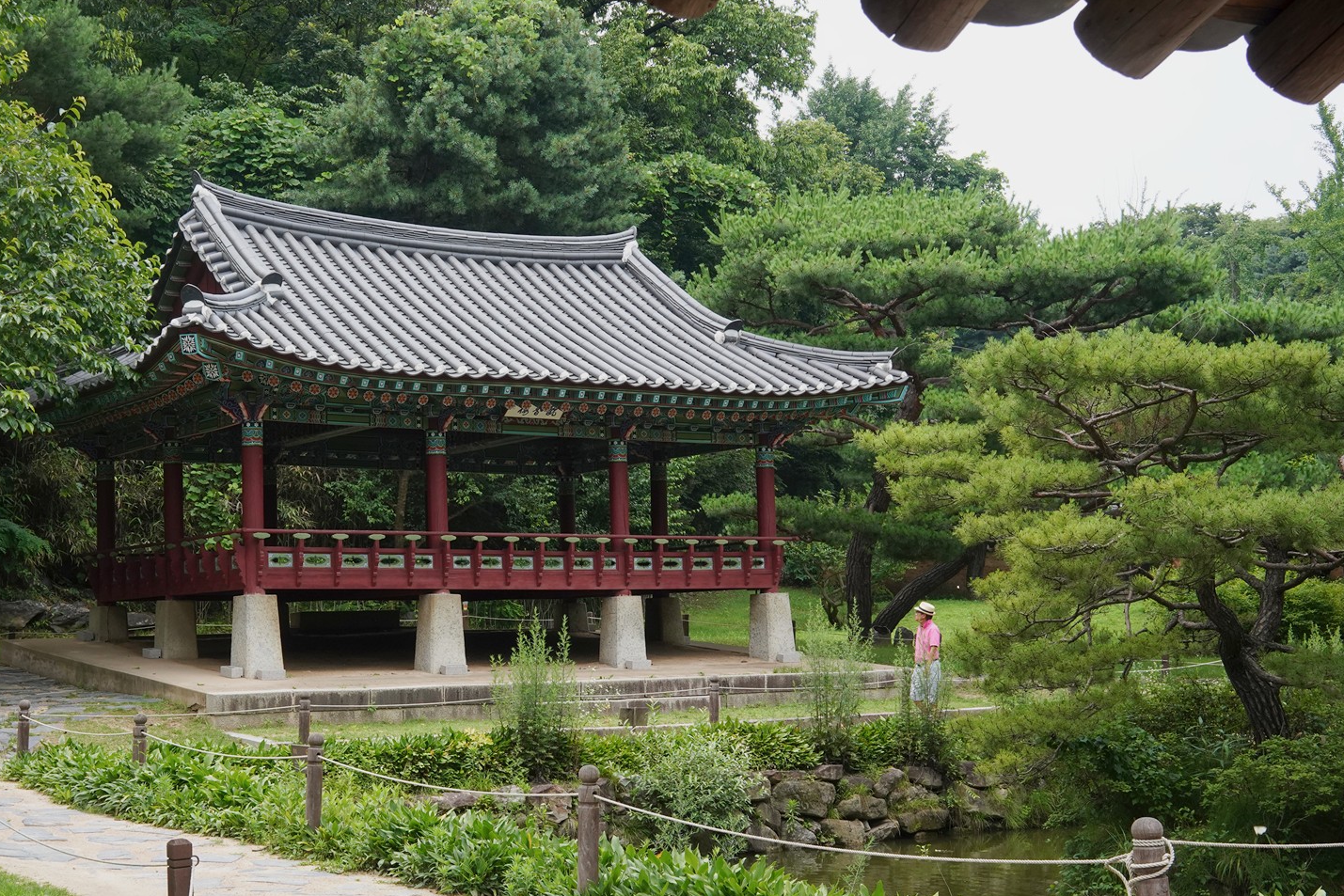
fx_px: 1829
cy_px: 474
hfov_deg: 40.1
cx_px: 511
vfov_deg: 27.5
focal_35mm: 49
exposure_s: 1/200
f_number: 13
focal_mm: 35
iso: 800
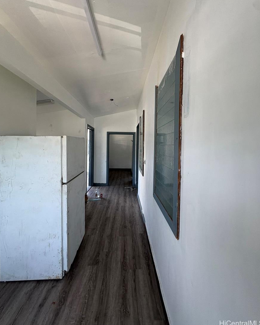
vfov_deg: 96.5
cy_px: 148
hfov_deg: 84.1
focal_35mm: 15
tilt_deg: +0.9
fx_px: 144
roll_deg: -1.9
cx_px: 130
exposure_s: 1/99
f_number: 2.2
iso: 125
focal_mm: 2.22
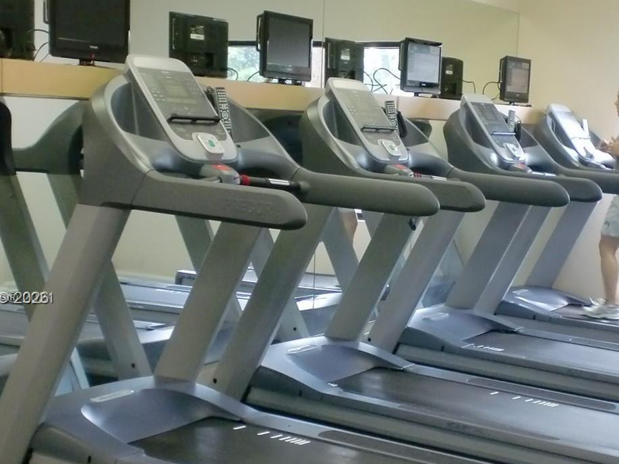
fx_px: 1091
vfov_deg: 24.0
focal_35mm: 61
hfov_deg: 31.6
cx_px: 378
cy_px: 299
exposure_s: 1/60
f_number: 3.1
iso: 320
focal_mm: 6.3
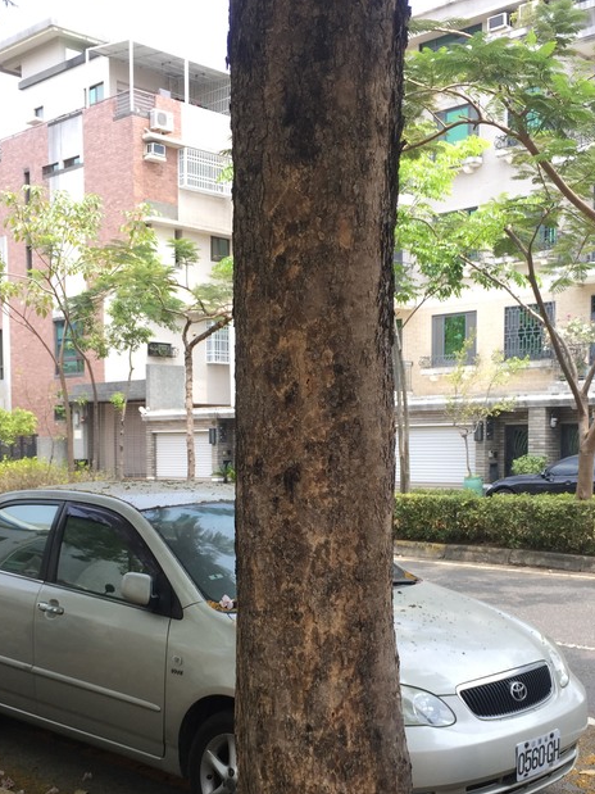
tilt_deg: -3.7
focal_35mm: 45
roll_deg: -0.1
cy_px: 539
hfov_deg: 32.2
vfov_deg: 41.5
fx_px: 1032
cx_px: 304
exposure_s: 1/314
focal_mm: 4.15
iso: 32
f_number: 2.2
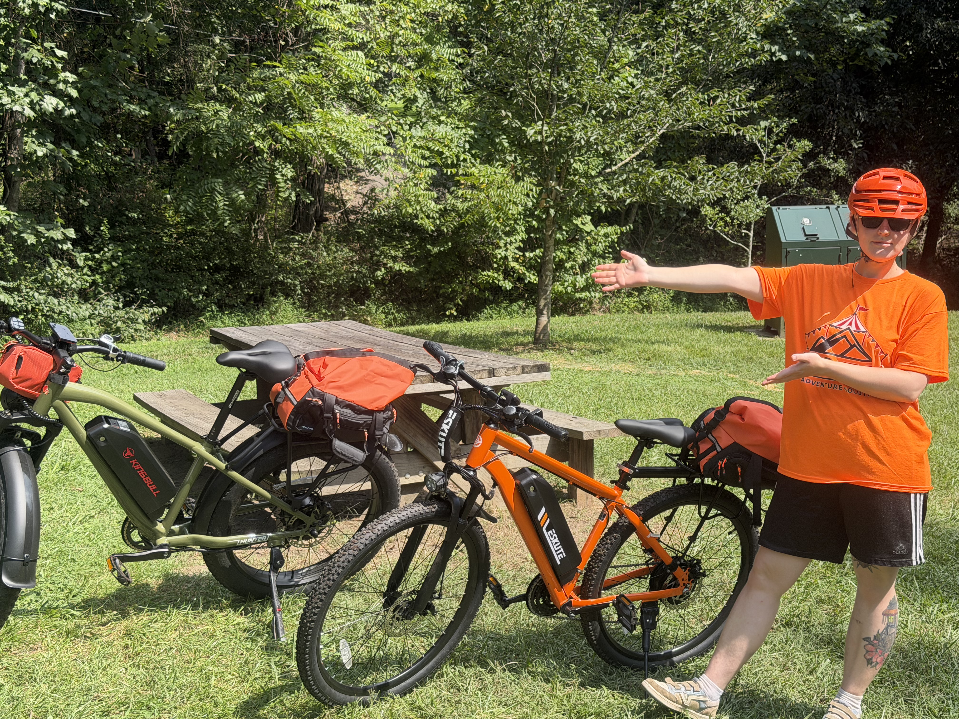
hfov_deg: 39.7
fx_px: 1330
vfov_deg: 30.3
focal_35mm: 48
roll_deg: +1.9
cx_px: 480
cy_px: 360
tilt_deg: -8.9
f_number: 1.78
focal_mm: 6.76
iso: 100
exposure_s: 1/2033
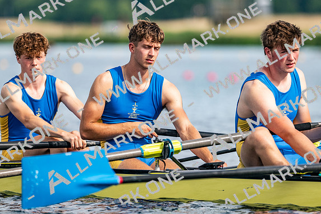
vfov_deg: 2.3
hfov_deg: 3.4
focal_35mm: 609
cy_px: 108
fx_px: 5428
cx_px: 162
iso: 320
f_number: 4.5
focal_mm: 400
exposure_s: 1/2500
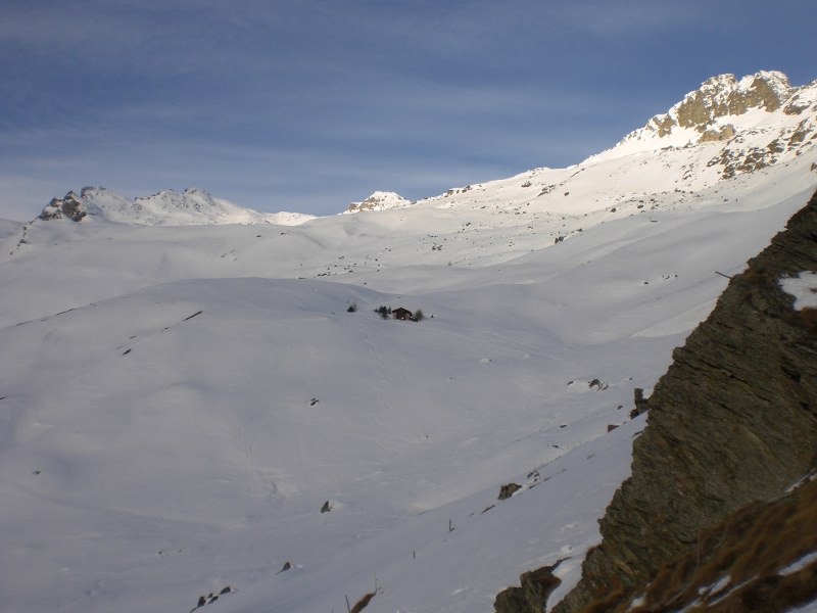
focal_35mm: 38
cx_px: 408
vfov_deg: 37.7
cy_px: 306
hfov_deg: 49.0
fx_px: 897
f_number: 4.4
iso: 50
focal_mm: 6.3
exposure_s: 1/500
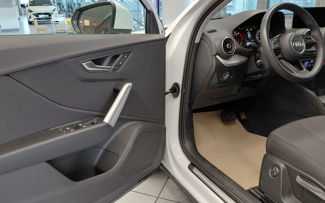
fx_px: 266
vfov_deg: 41.8
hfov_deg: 62.9
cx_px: 162
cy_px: 98
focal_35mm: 30
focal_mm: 4.69
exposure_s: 1/60
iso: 160
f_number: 1.8
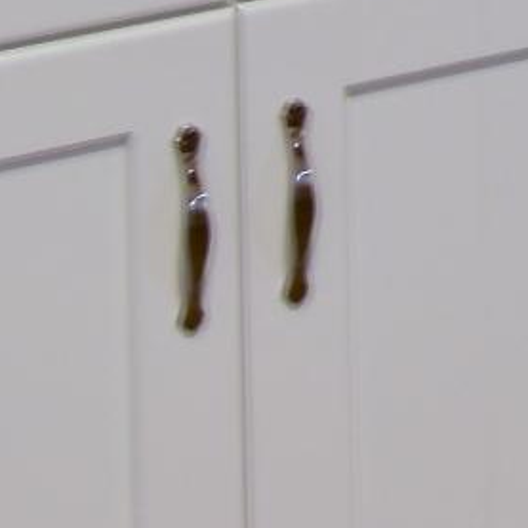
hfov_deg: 6.9
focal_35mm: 221
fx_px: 3814
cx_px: 1696
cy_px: -1174
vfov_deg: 6.9
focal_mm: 16
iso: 100
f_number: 13
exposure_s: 2
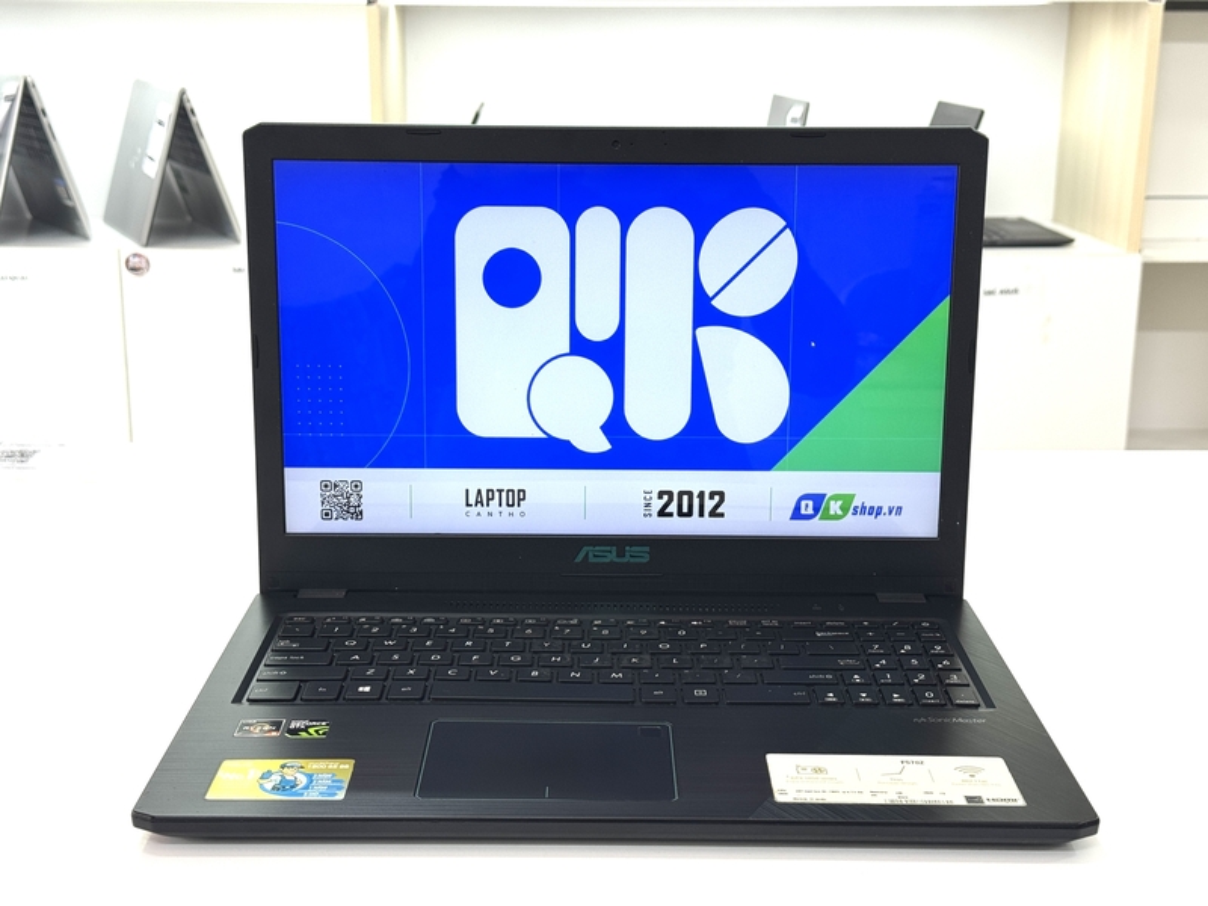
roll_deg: +0.8
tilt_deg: -14.0
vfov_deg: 30.3
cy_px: 453
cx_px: 604
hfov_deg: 39.7
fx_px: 1675
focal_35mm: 48
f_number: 1.78
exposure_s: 1/100
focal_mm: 6.76
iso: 50
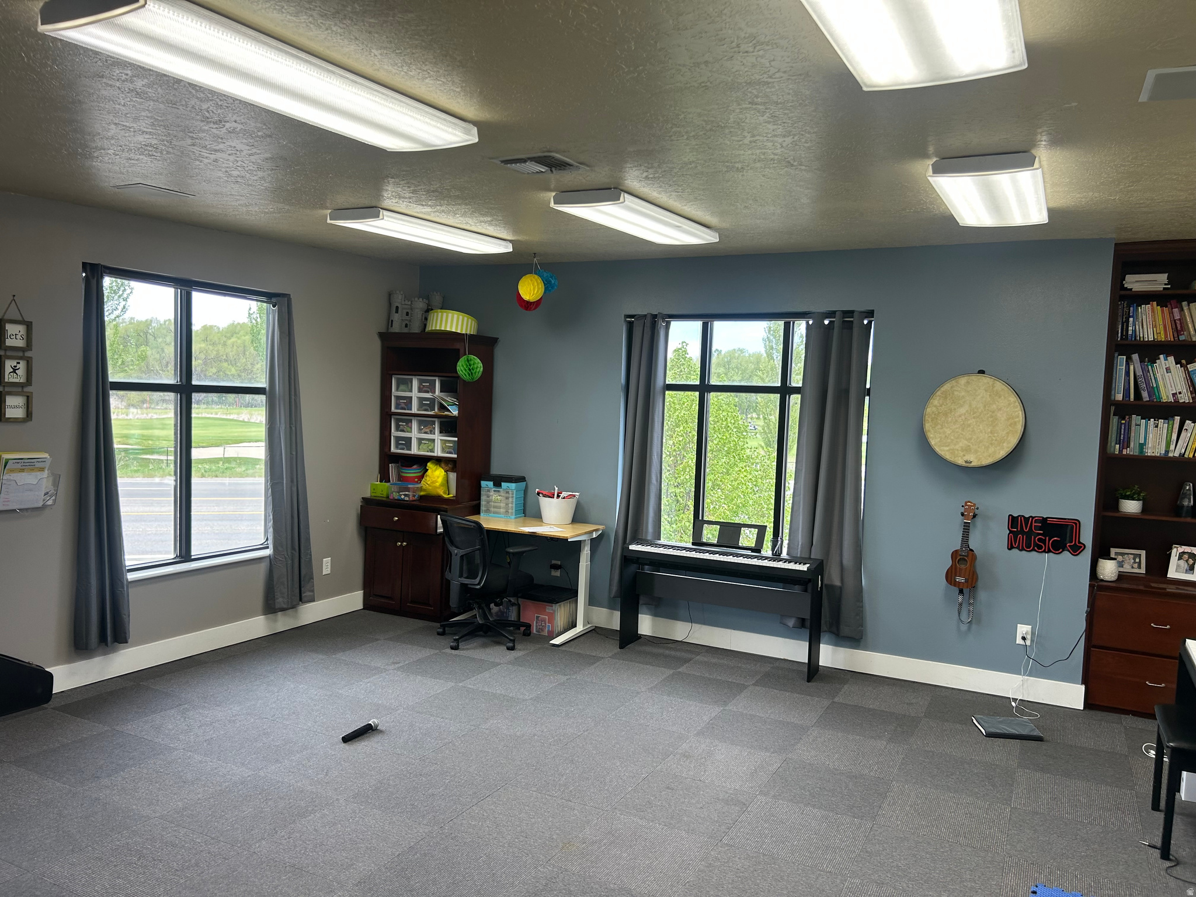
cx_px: 598
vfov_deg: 53.1
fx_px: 898
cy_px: 448
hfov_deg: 67.3
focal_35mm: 26
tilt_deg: -6.9
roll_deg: -2.9
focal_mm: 5.7
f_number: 1.5
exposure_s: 1/161
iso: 50
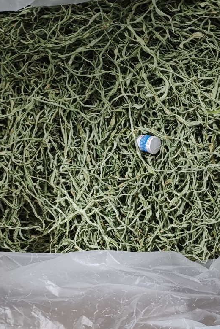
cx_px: 131
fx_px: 339
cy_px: 137
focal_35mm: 37
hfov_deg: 35.8
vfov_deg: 51.7
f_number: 1.8
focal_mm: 4.26
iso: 1800
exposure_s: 1/25
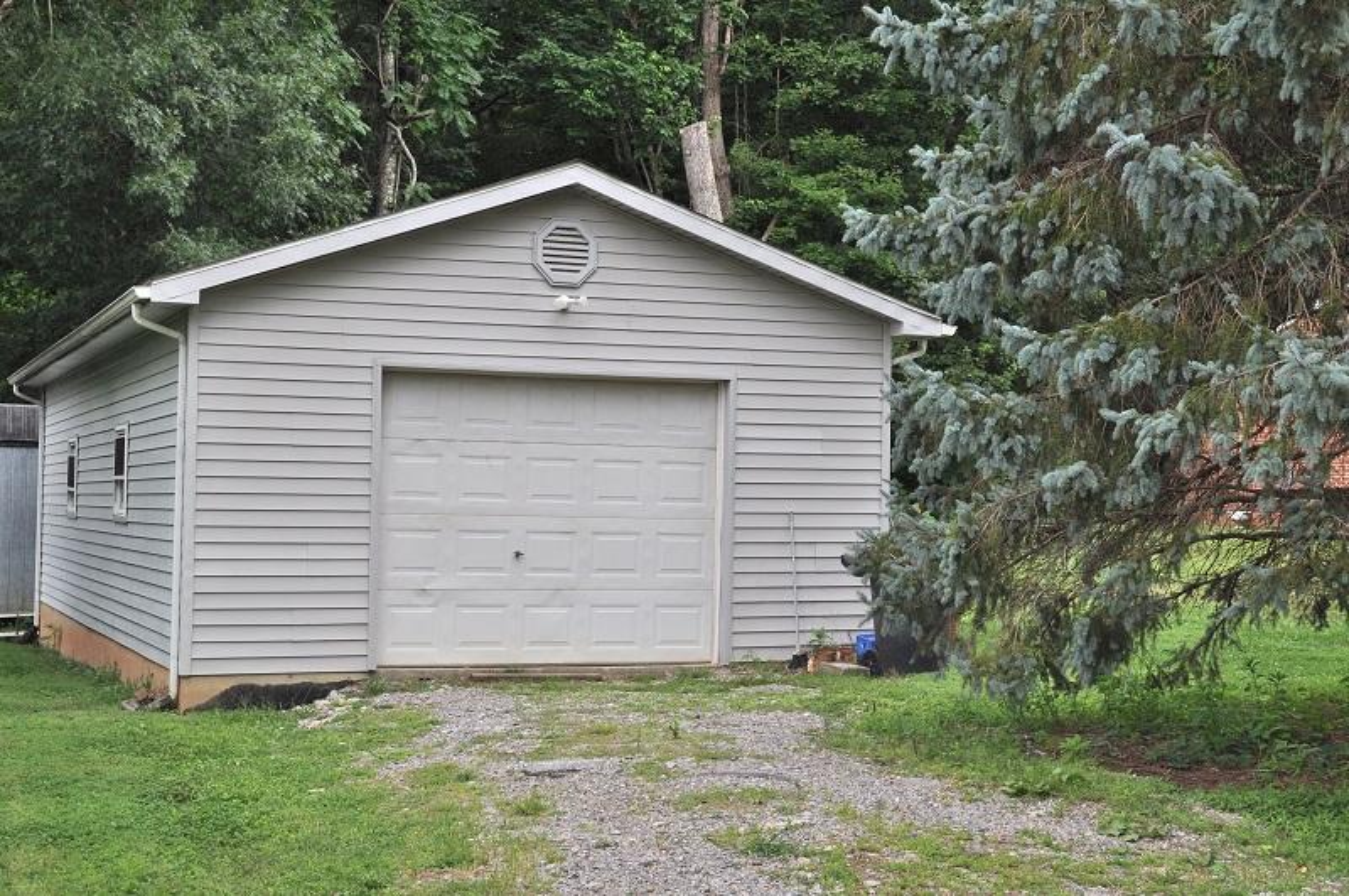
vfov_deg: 25.7
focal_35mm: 52
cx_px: 674
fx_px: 1964
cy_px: 448
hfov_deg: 37.9
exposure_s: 1/100
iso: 200
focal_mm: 35
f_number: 9
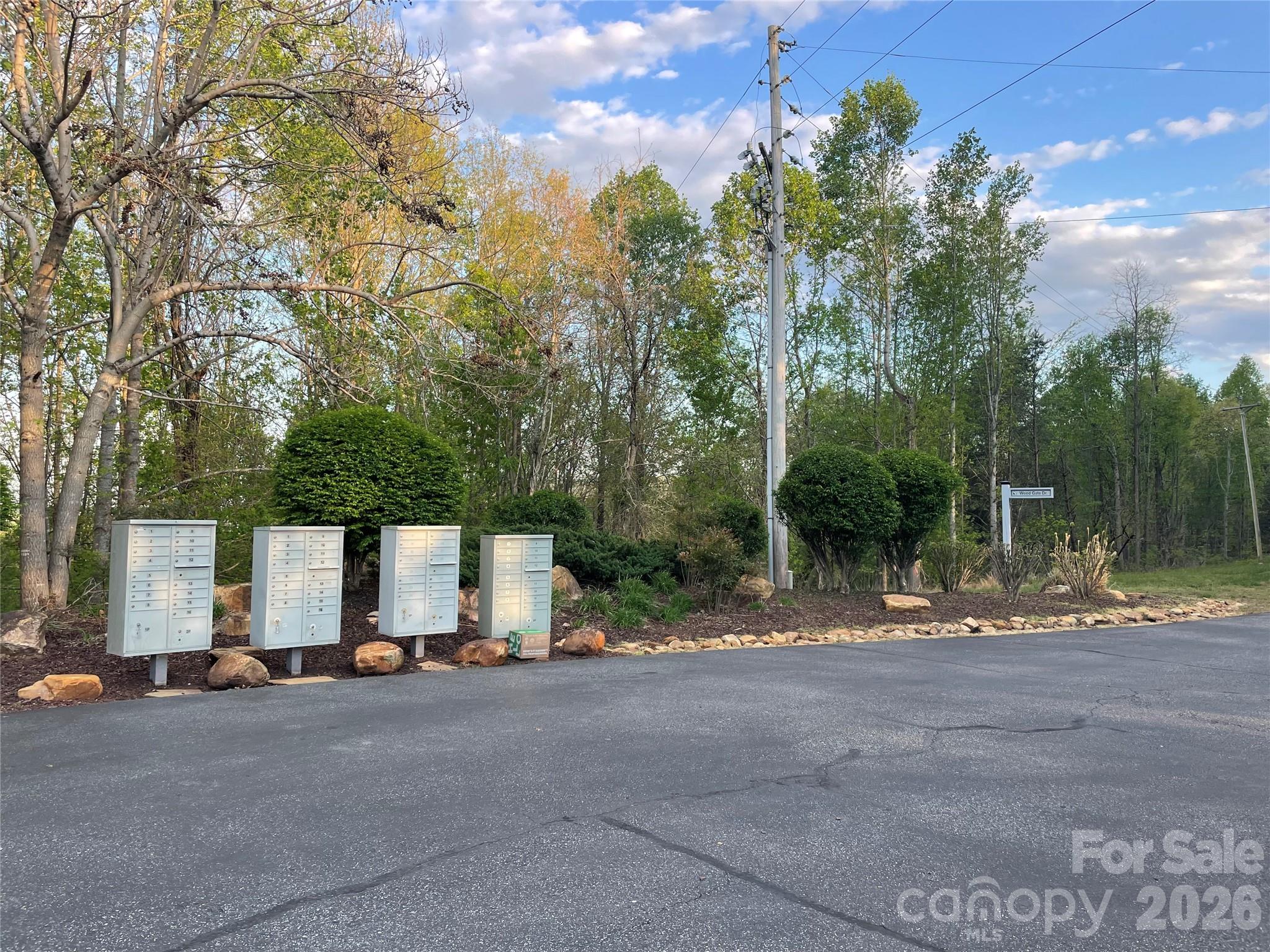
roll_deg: -1.0
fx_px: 954
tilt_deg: +4.3
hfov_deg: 67.3
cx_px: 635
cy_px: 476
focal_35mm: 26
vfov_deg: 53.1
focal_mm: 4.2
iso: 32
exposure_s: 1/578
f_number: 1.6
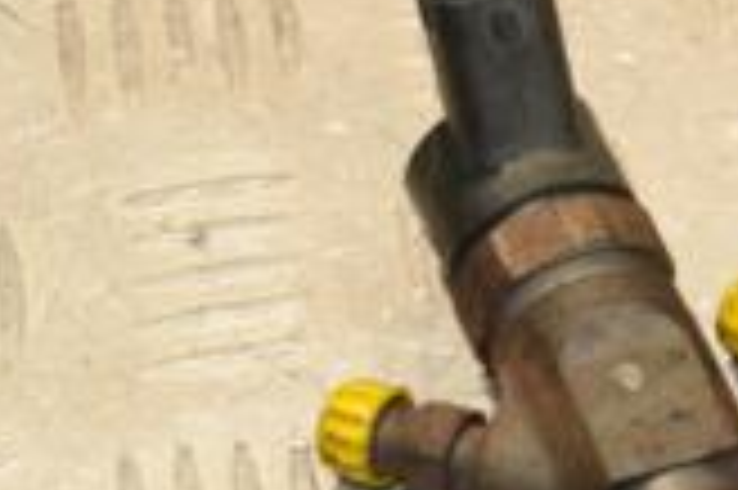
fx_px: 5055
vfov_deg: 5.5
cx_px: 1152
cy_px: 539
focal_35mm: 247
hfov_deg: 8.2
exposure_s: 1/200
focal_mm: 45
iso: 800
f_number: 7.1
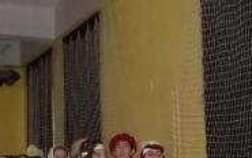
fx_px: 529
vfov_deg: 16.6
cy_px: 162
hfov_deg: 26.6
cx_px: 83
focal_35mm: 77
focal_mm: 5.3
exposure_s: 1/30
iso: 320
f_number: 3.3
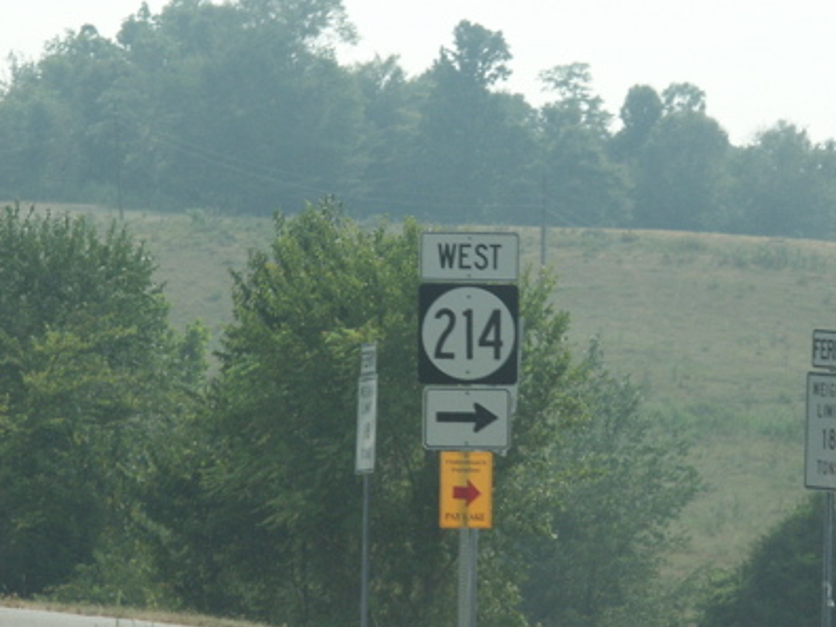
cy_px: 283
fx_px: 7777
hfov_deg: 6.2
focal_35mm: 322
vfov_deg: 4.6
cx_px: 490
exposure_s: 1/180
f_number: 8
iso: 100
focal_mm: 50.48
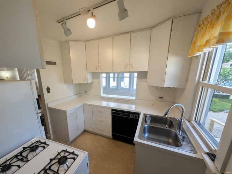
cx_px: 116
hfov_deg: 110.5
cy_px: 87
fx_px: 81
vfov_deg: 94.6
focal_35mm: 12
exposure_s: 1/150
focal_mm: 2.02
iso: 64
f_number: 1.7
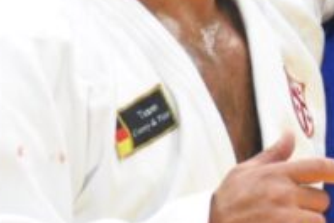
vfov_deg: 1.3
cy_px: 29
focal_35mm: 1075
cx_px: 353
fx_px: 9972
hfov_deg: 1.9
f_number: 7.1
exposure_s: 1/640
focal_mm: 185
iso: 6400
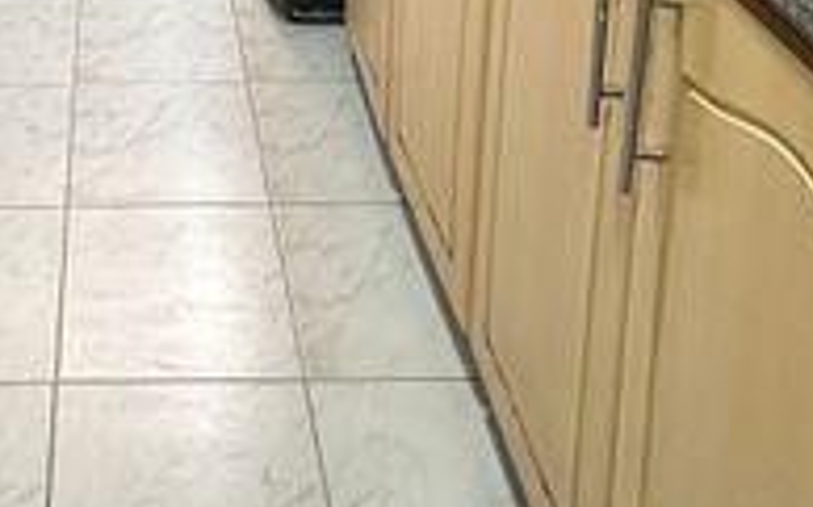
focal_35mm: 51
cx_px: 115
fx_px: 1129
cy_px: -406
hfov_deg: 37.5
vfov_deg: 19.2
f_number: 2.2
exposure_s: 1/60
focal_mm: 2.22
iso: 200
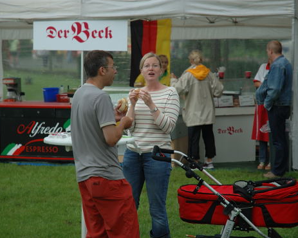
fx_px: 1058
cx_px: 151
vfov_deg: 12.8
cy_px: 118
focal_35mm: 120
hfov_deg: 16.0
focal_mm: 70
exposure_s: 1/60
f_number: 4.5
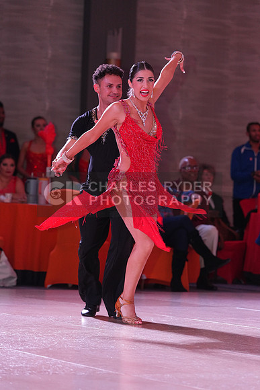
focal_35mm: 174
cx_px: 130
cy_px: 195
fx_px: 1884
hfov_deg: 7.9
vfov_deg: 11.8
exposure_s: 1/250
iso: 2000
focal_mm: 174
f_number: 4.5
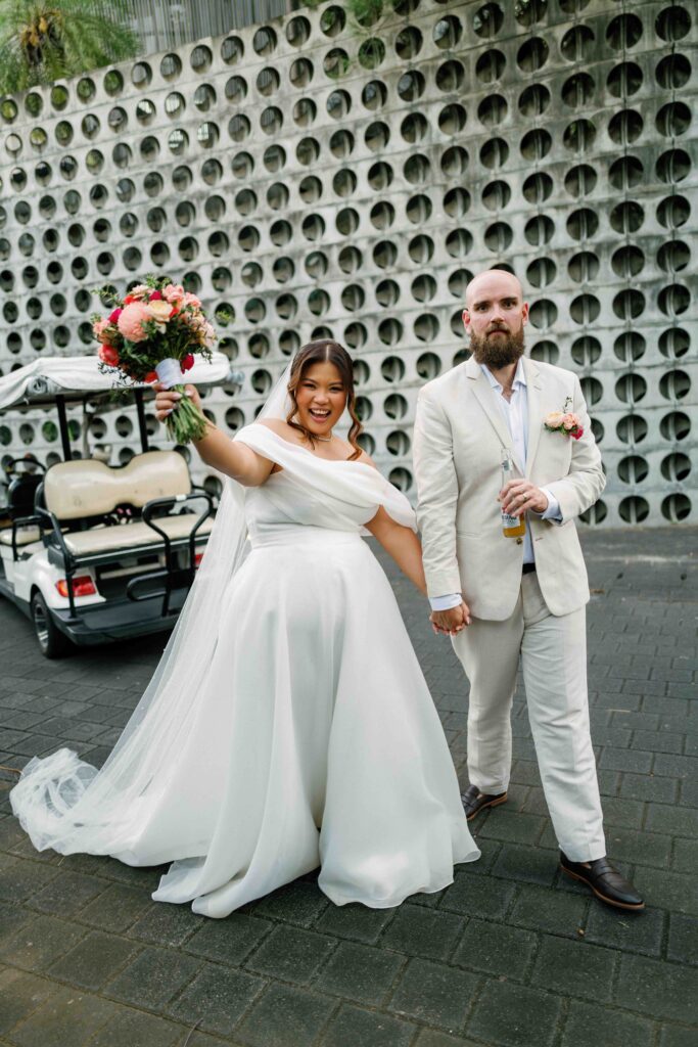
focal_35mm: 28
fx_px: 814
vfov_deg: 65.5
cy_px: 524
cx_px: 349
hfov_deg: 46.4
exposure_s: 1/200
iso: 400
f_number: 1.7
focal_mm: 28
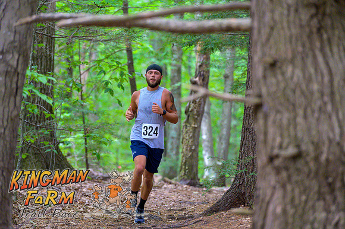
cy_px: 114
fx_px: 1916
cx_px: 172
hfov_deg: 10.3
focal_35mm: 200
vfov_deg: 6.9
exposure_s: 1/250
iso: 8000
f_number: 4
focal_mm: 200
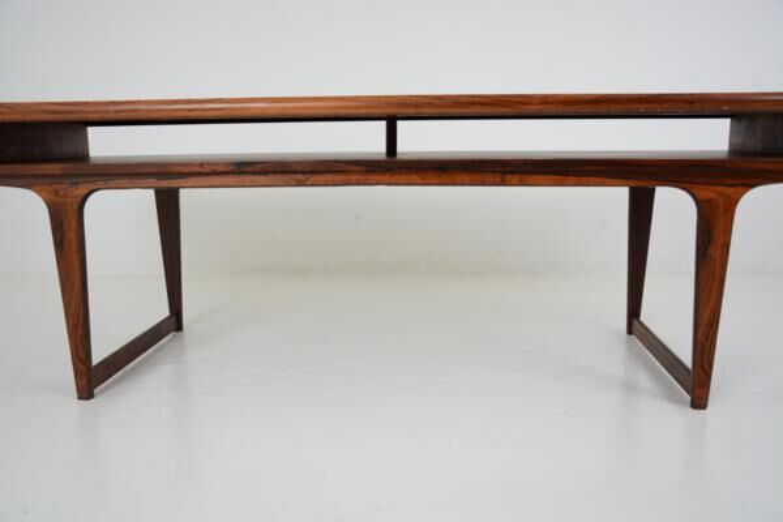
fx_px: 718
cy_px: 261
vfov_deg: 40.0
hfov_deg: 57.2
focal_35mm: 33
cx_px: 392
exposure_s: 1/80
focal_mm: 22
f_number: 4.5
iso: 100
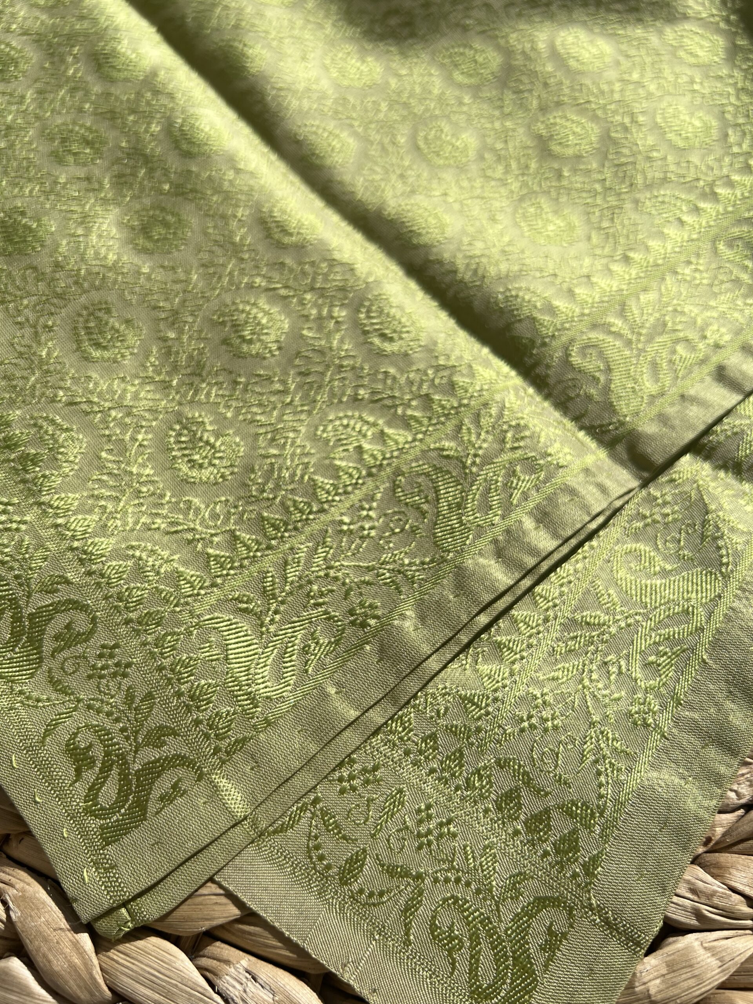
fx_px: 754
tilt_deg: -67.2
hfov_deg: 53.1
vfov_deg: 67.3
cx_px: 376
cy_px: 502
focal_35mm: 26
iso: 50
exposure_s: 1/4630
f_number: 1.5
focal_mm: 5.7
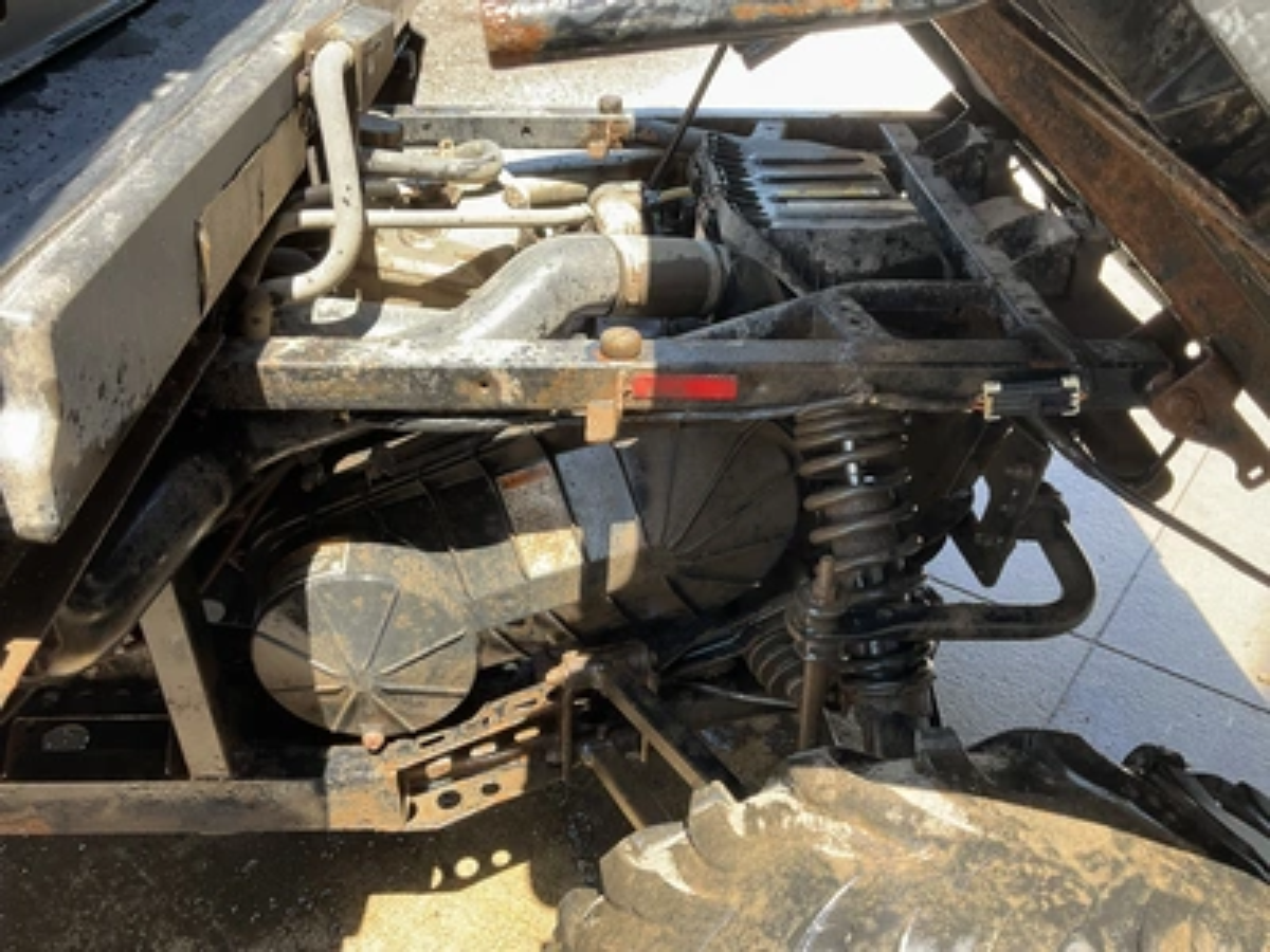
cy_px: 476
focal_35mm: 29
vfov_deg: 48.2
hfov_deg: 61.7
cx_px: 635
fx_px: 1064
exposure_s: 1/151
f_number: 1.8
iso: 20
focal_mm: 3
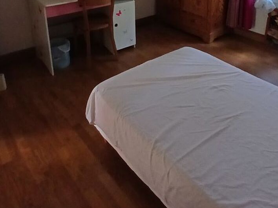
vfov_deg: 39.4
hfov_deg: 56.2
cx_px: 171
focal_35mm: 32
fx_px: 257
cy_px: 5
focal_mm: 1.4
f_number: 2.2
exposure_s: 1/33.3
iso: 400
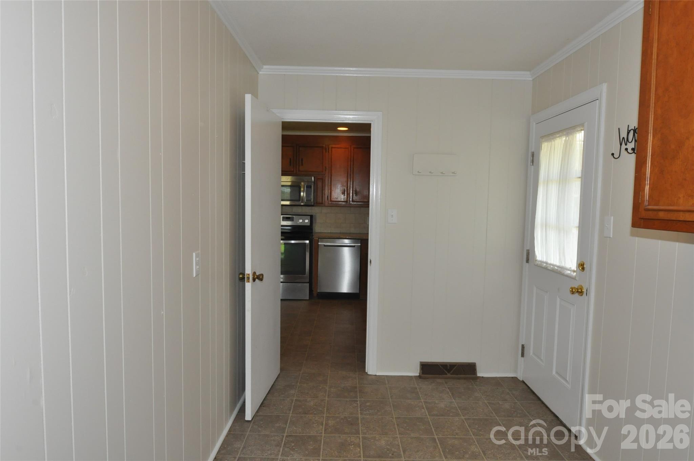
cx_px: 347
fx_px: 404
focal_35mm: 21
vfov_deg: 59.4
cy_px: 230
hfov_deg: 81.3
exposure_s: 1/60
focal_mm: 14
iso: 1000
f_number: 6.3
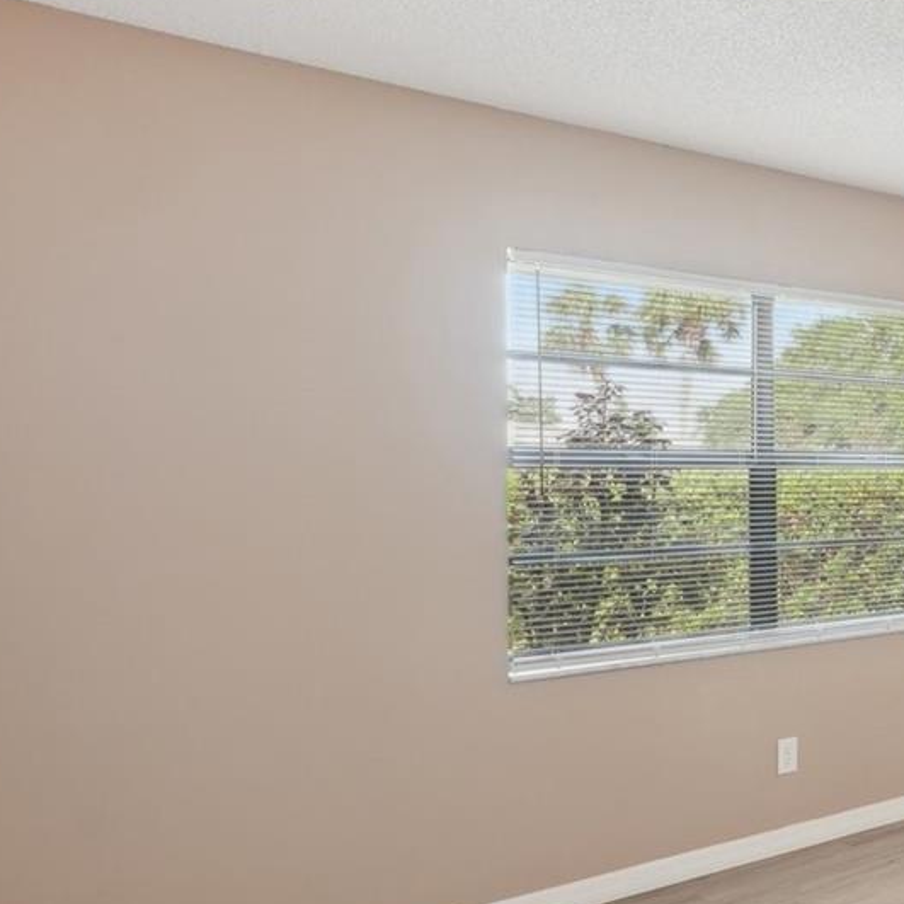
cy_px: 473
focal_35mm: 41
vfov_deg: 40.9
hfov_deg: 30.4
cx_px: 1227
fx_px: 1211
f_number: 8
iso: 400
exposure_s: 1/8
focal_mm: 16
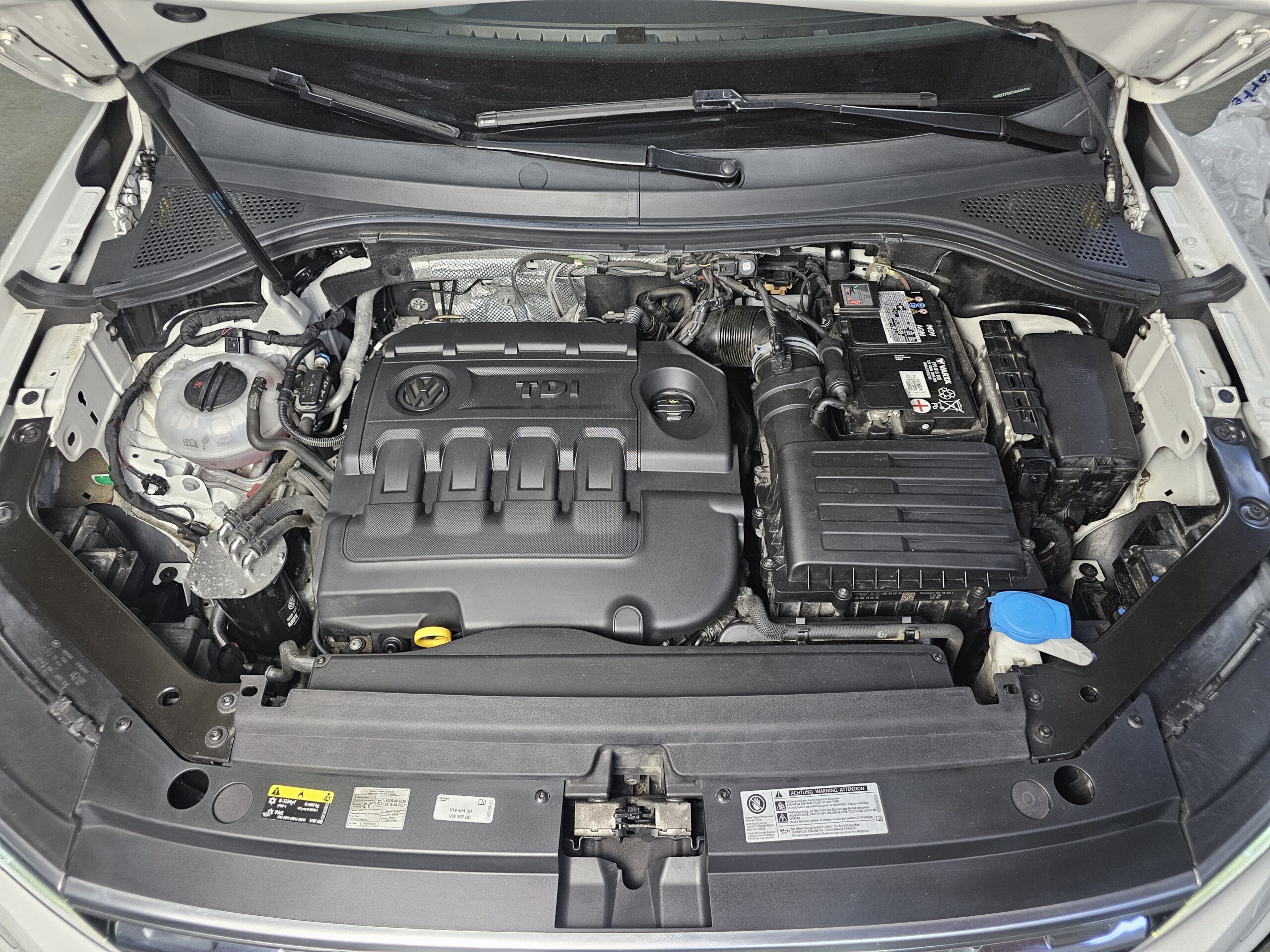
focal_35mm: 23
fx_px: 844
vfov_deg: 58.9
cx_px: 635
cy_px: 476
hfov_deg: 73.9
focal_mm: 6.3
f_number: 1.7
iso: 500
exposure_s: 1/50
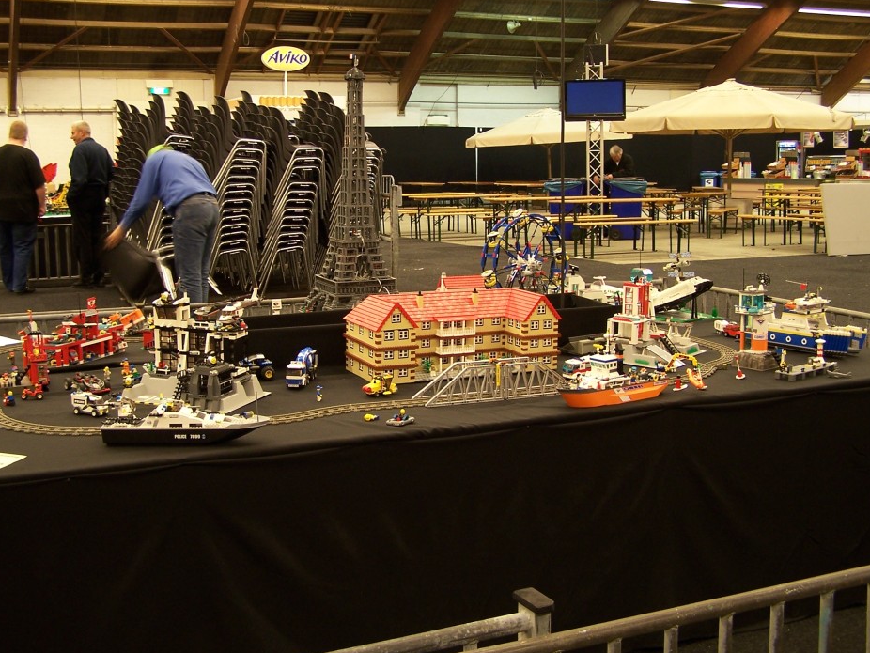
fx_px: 1056
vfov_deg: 34.3
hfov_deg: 44.8
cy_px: 298
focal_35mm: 42
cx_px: 412
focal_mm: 6.3
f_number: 2.8
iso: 80
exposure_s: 1/2
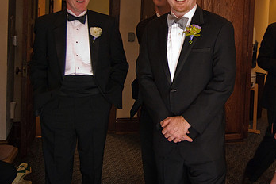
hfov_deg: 35.3
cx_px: 211
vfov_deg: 24.3
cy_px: 42
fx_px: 422
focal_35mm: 55
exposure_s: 1/60
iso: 800
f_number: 2.8
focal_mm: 22
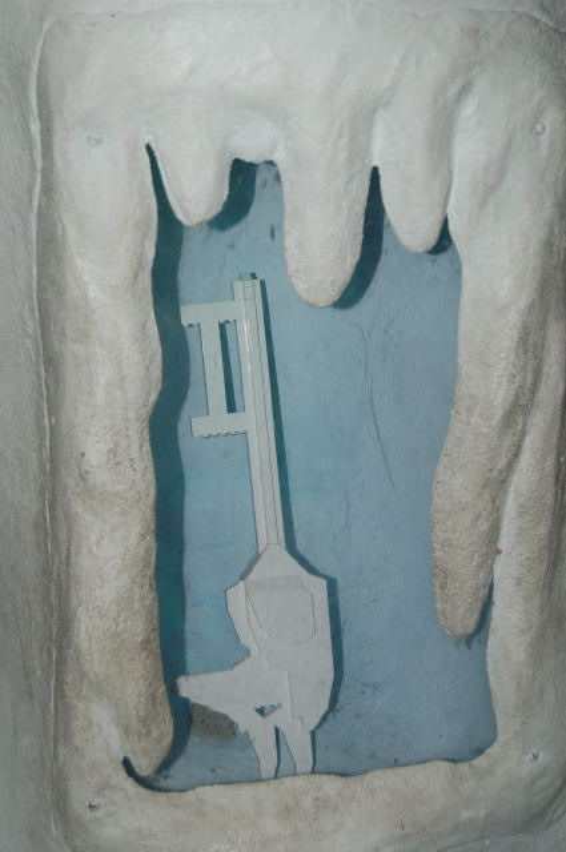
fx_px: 1419
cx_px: 283
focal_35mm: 60
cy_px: 426
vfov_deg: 33.4
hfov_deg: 22.6
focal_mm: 40
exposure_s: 1/60
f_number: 5
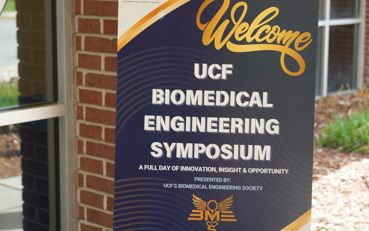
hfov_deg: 26.8
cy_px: 113
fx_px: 774
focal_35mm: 77
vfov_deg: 16.9
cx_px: 184
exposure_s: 1/80
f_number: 5
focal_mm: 50
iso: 160
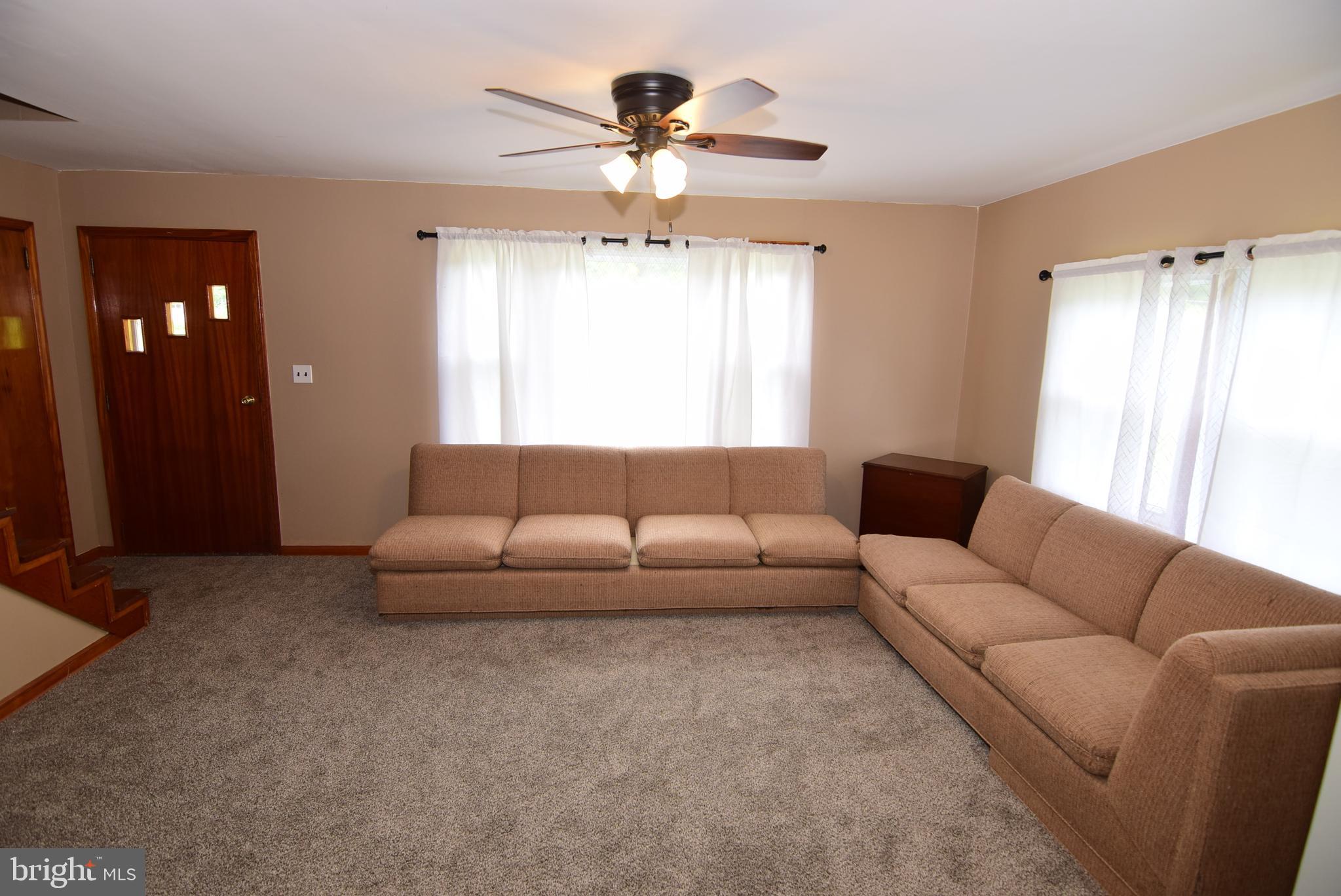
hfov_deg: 94.9
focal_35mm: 16
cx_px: 670
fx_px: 615
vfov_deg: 72.2
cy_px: 448
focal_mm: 11
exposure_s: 1/60
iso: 360
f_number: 5.6
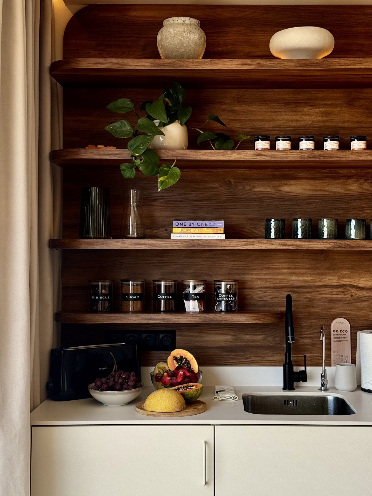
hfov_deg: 30.3
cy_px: 248
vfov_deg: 39.7
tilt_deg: +1.0
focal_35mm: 48
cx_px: 186
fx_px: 688
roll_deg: -0.8
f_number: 1.78
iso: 64
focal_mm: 6.76
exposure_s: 1/420
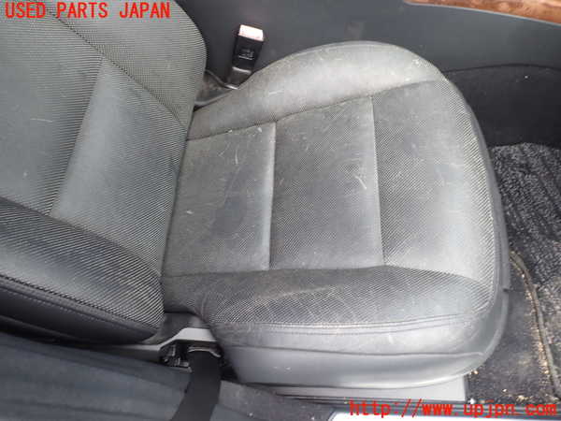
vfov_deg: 54.9
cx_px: 280
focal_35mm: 25
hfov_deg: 69.4
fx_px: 405
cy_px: 210
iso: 100
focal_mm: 4.5
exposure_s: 1/60
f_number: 2.8
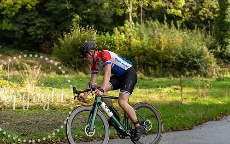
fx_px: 520
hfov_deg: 24.9
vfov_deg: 15.7
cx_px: 102
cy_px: 74
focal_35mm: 83
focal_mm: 70
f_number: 3.2
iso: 200
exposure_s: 1/800
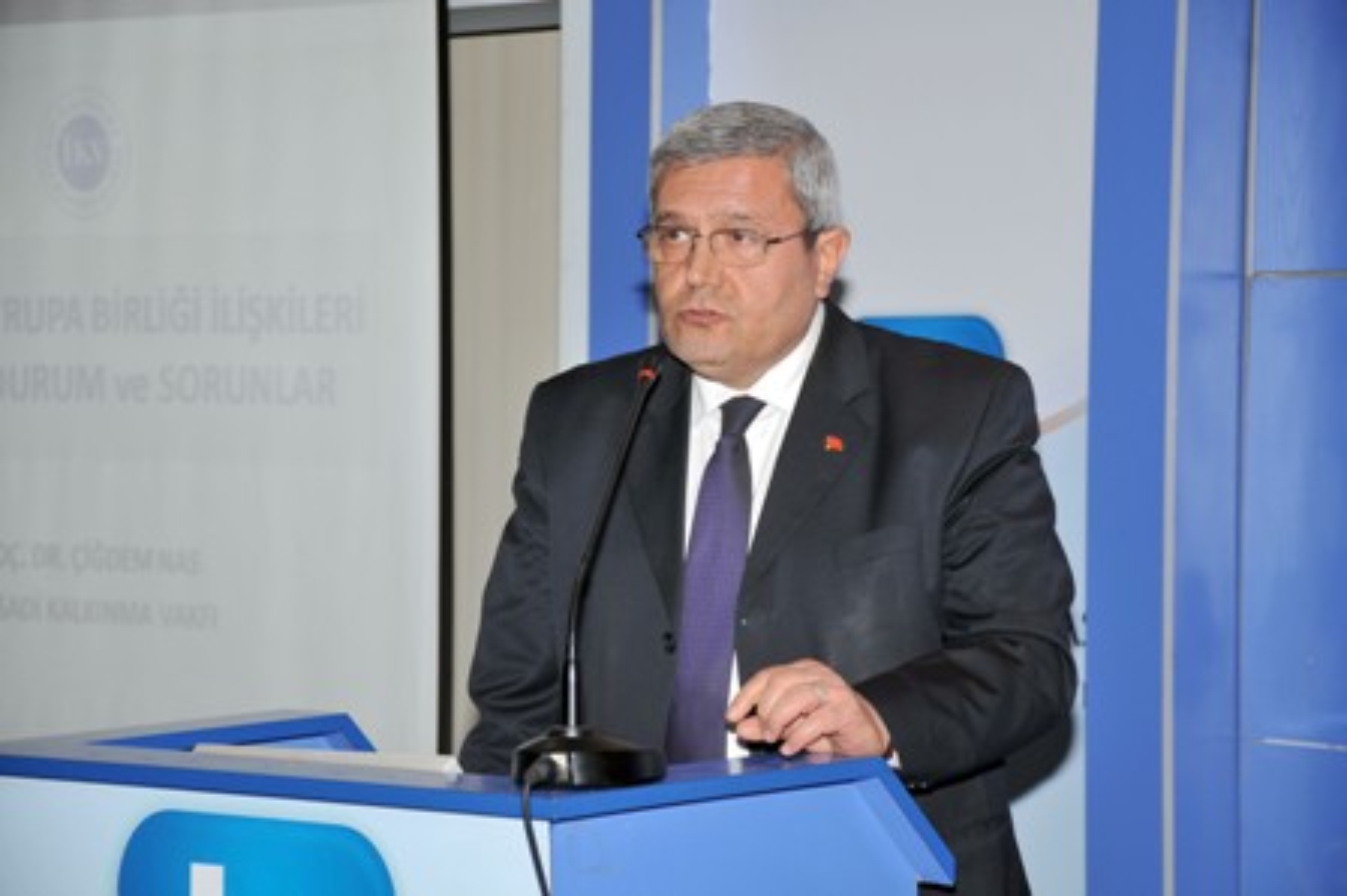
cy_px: 448
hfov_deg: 18.2
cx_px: 674
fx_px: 4206
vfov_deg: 12.2
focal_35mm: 112
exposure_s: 1/40
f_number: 5
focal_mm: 75
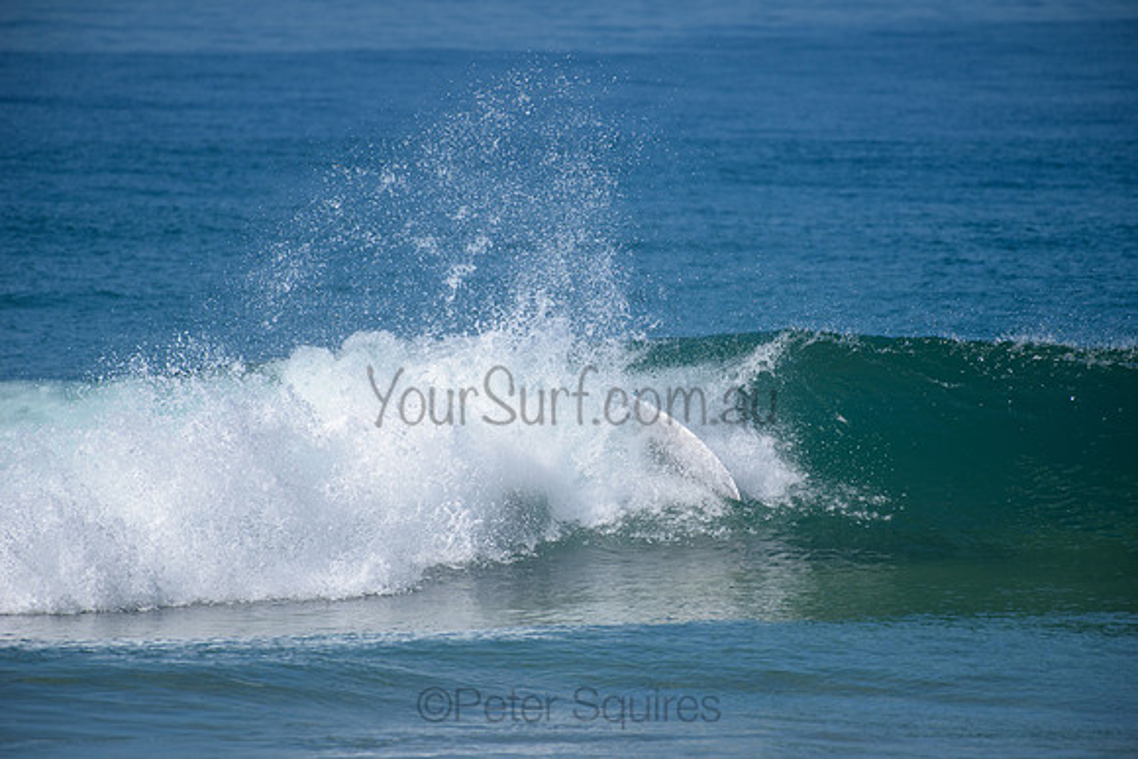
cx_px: 569
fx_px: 15809
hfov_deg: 4.1
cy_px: 380
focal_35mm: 500
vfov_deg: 2.8
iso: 160
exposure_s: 1/2000
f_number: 5.6
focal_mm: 500
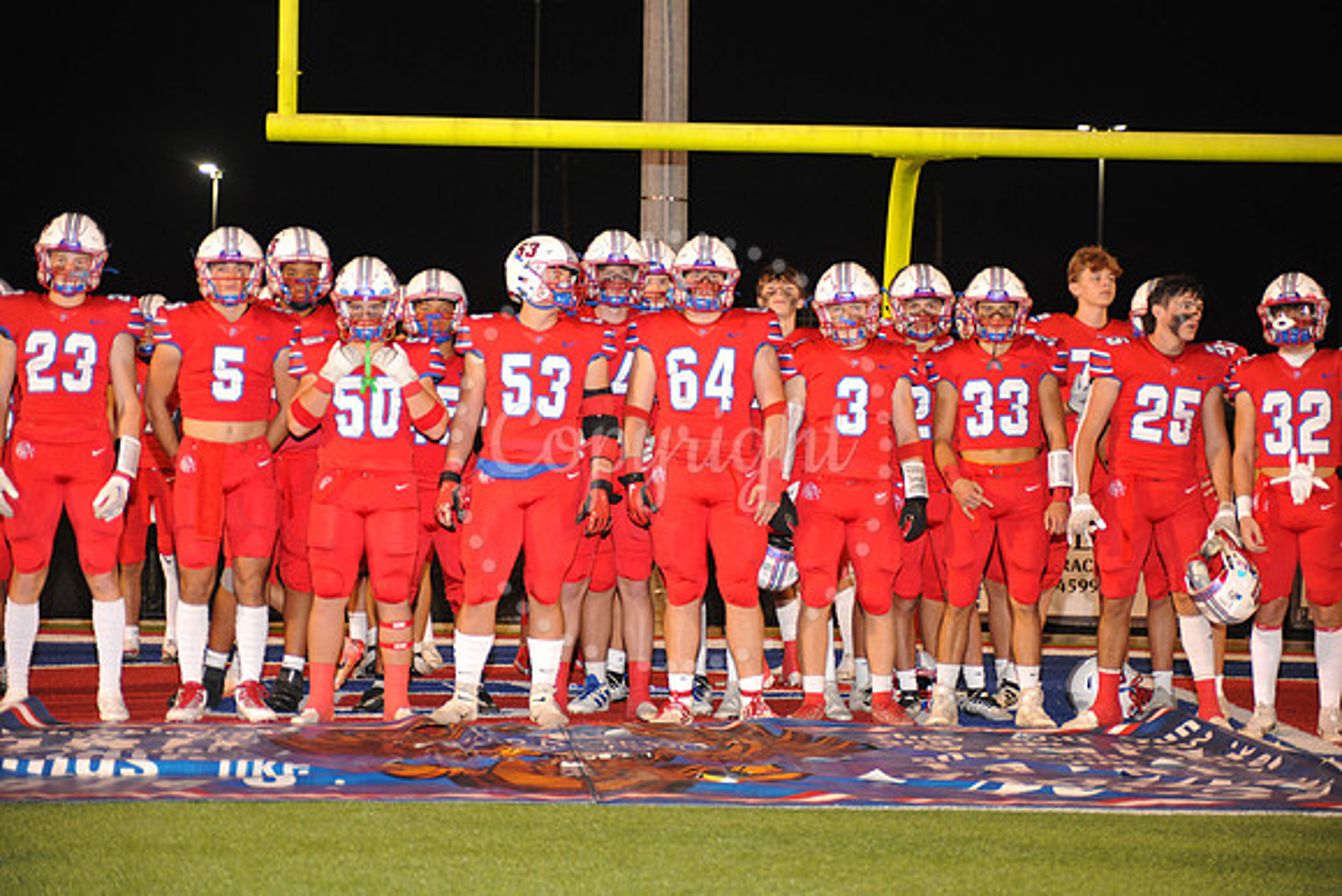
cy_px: 448
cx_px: 671
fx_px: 3169
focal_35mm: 85
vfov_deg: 16.1
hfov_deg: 23.9
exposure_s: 1/125
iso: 1600
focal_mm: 85
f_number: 4.5
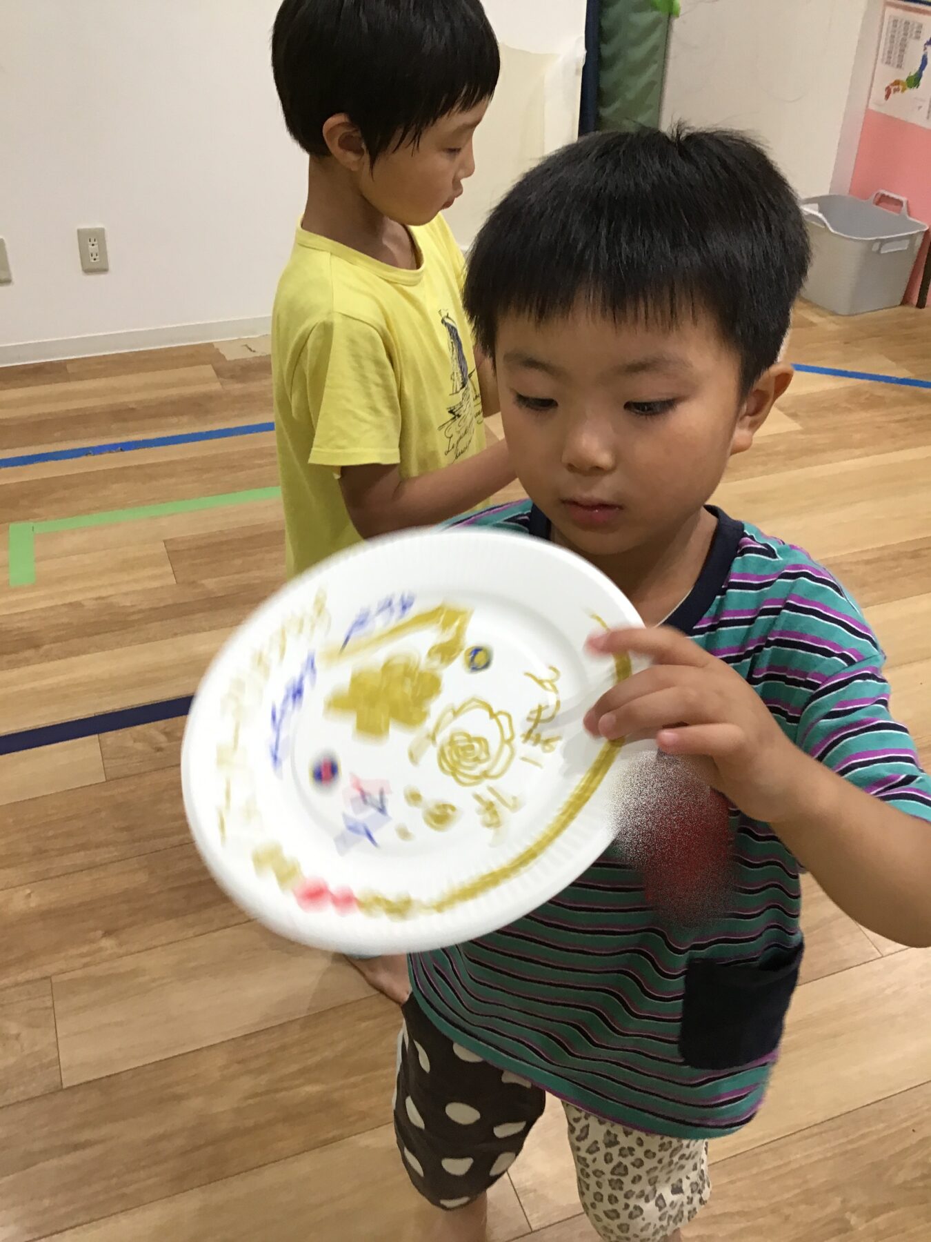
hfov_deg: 45.4
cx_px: 466
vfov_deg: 58.4
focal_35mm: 31
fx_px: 1112
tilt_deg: -36.0
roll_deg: -1.1
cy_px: 621
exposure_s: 1/30
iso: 64
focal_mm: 3.3
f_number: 2.4
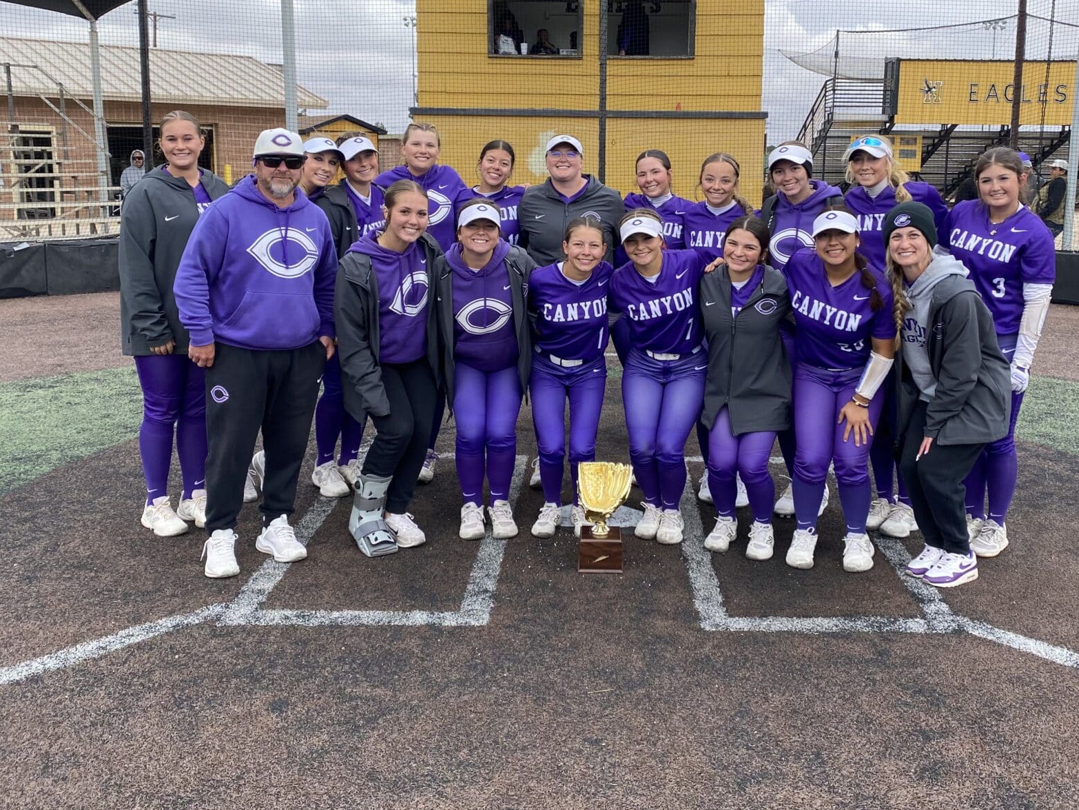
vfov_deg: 41.7
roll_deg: -0.3
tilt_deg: -8.5
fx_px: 1060
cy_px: 333
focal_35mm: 34
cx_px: 597
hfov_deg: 53.8
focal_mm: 4.25
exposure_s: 1/1395
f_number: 1.8
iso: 32
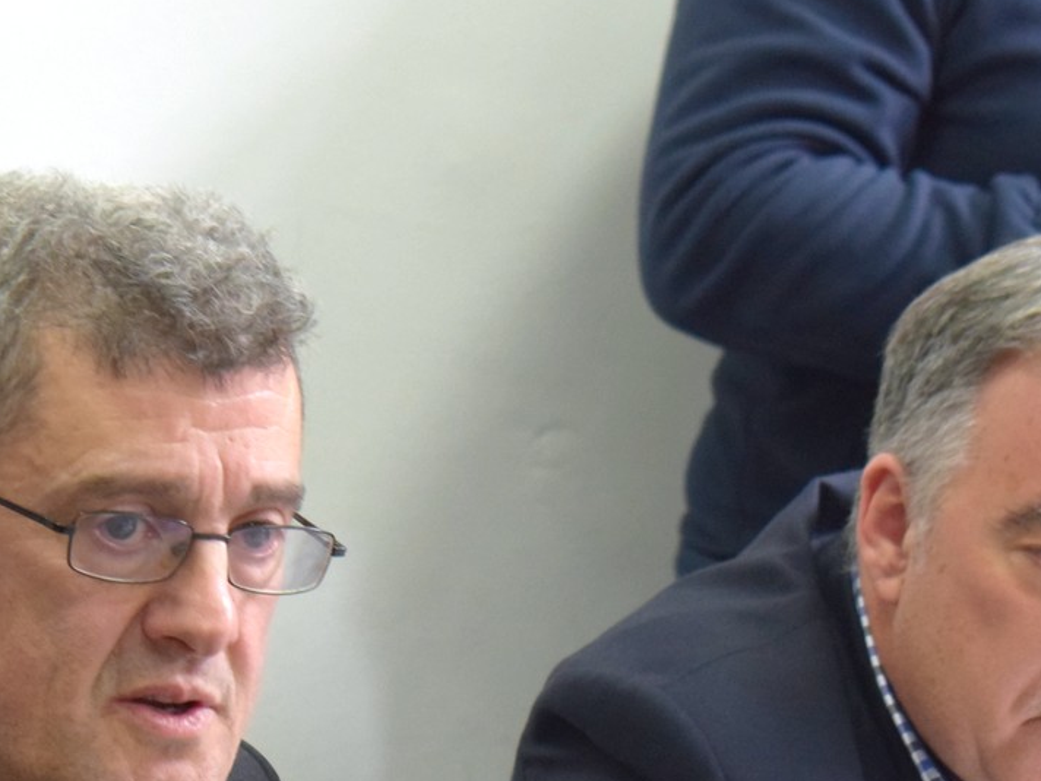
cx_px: 455
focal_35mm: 180
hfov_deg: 11.0
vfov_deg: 8.2
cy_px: 712
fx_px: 5416
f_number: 5.6
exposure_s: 1/60
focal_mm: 55
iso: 2200
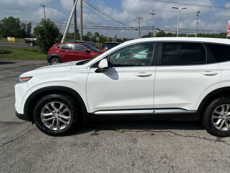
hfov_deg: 54.7
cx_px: 144
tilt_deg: -8.5
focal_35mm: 33
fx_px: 219
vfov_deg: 42.6
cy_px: 66
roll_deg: -2.3
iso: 50
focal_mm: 5.7
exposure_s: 1/10309
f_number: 1.5
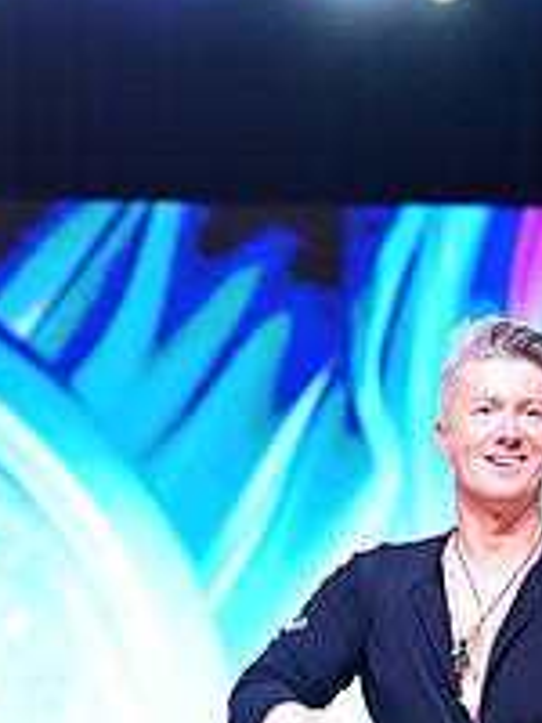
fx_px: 4071
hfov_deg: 7.6
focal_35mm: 195
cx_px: 126
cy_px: 944
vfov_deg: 9.9
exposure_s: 1/400
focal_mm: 70
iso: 2000
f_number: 2.8
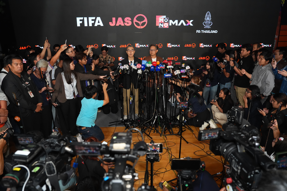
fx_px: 191
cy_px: 96
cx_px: 144
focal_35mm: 24
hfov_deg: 73.7
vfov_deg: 53.1
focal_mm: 24
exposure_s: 1/800
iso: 5000
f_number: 4
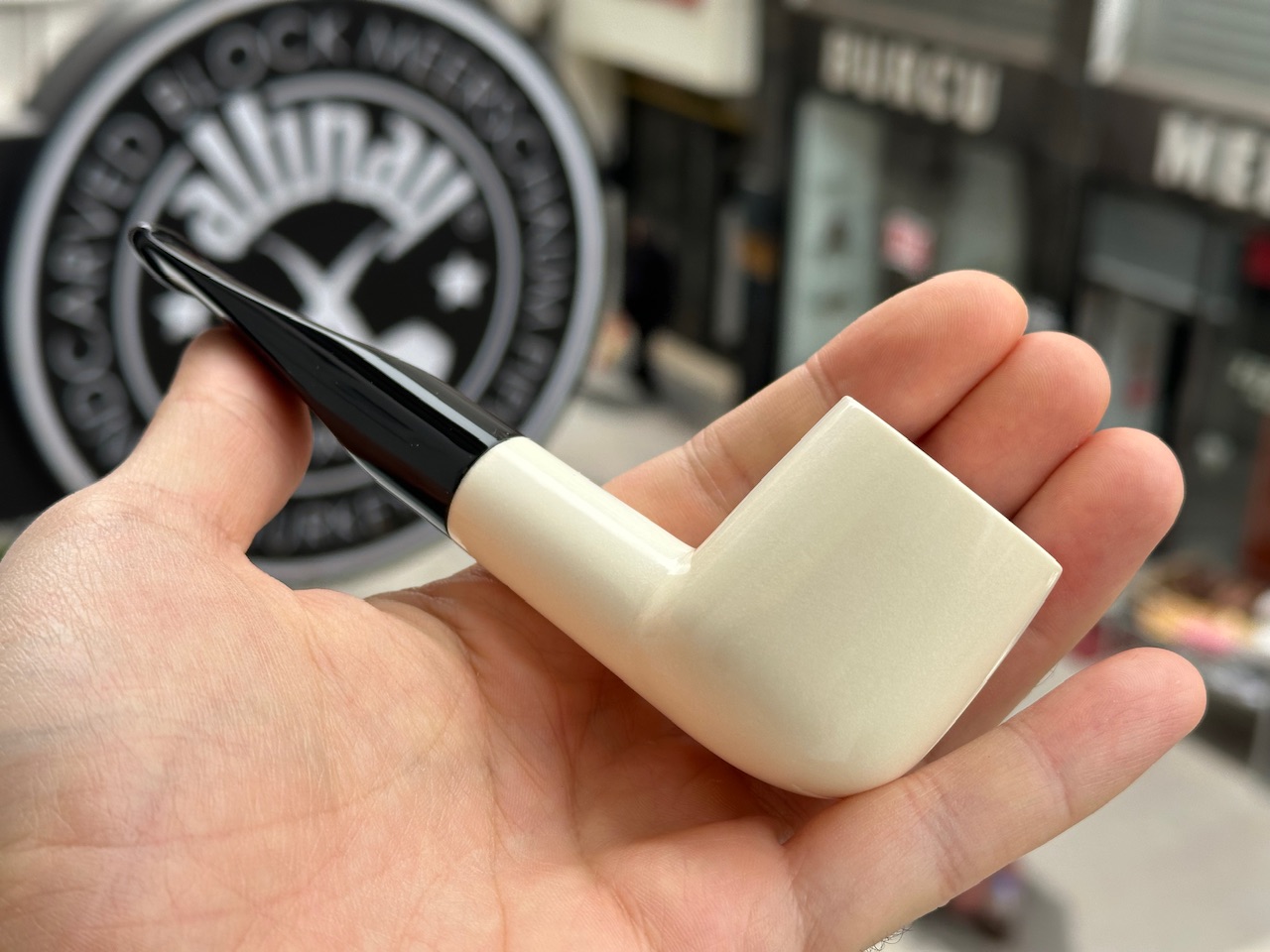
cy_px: 476
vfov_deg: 30.3
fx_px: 1761
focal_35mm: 48
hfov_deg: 39.7
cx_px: 635
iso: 64
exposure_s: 1/1289
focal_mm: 6.86
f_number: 1.78
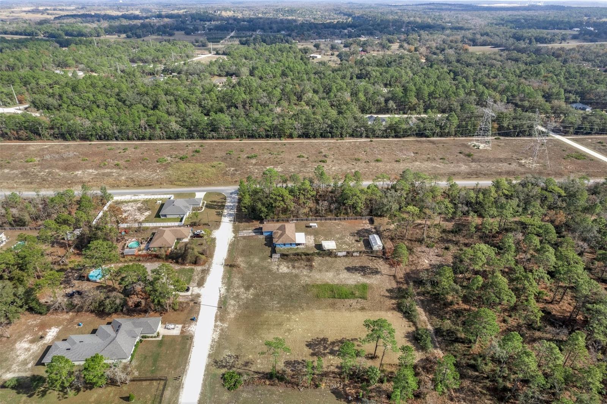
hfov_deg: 78.6
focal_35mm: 22
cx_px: 304
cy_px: 202
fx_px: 371
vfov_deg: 57.2
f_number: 2.8
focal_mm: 8.38
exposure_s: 1/1500
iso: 150
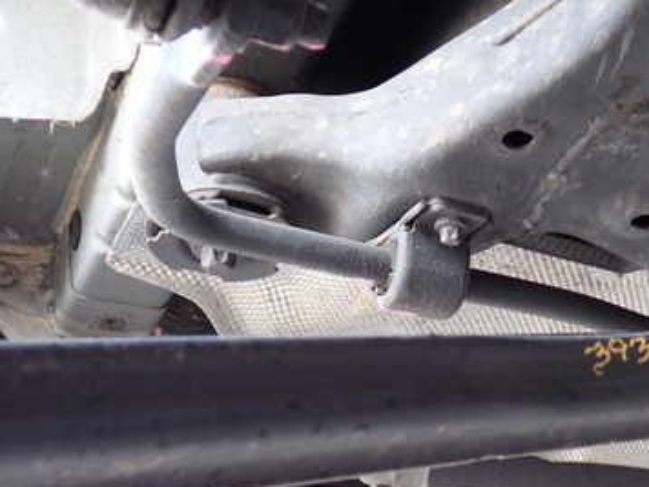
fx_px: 1012
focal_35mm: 54
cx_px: 458
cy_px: 337
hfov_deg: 35.0
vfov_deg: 26.8
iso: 200
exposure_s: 1/30
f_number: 2.4
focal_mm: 5.79
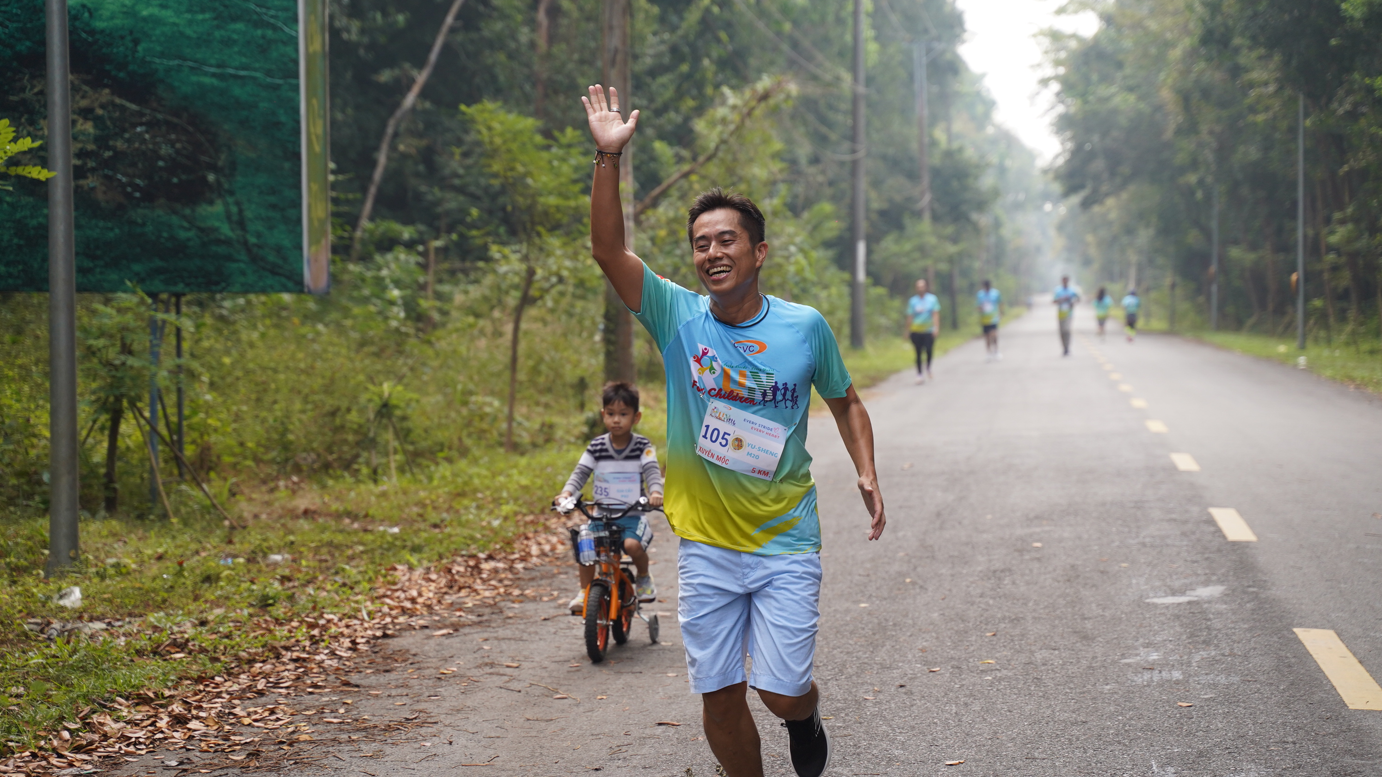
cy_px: 384
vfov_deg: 15.3
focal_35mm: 79
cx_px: 692
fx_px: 2895
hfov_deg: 26.9
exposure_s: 1/640
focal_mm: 75
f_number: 3.5
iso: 500
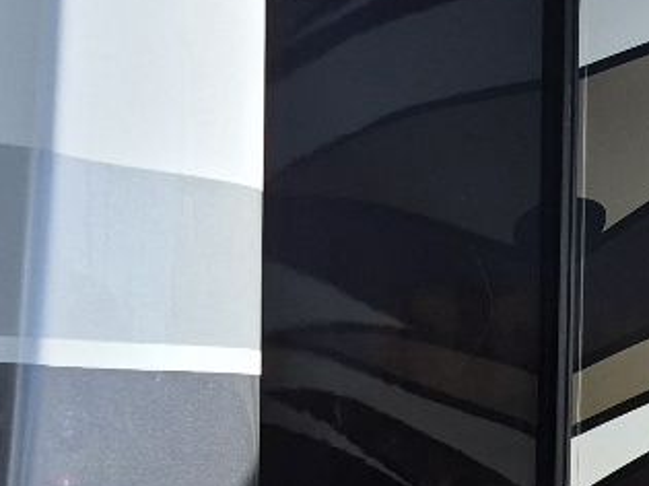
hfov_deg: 14.8
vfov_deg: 12.6
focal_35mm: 117
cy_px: 414
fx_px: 2193
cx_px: 1154
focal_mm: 5.4
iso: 80
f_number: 1.8
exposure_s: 1/3333
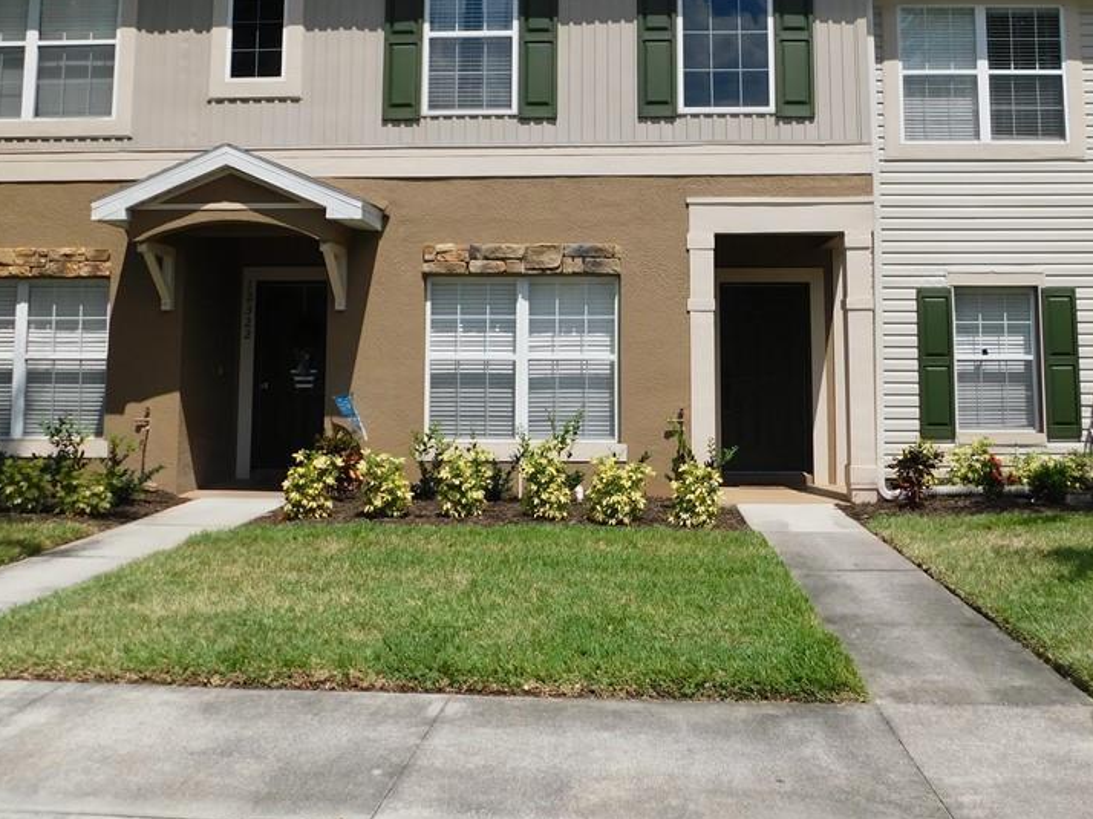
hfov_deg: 55.3
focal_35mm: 33
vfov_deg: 42.3
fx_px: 1042
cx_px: 580
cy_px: 262
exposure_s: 1/500
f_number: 6
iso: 125
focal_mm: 4
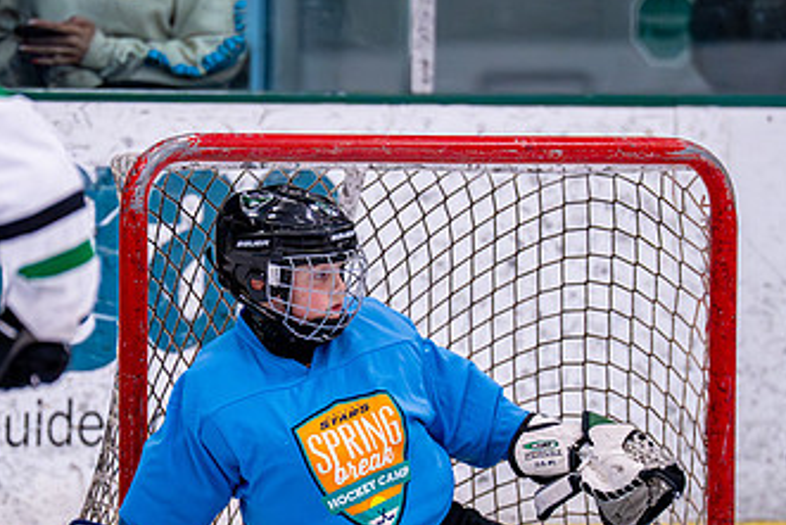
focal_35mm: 617
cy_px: 345
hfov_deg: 3.3
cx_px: 325
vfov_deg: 2.2
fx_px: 13476
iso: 2500
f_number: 2.8
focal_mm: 200
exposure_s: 1/1250
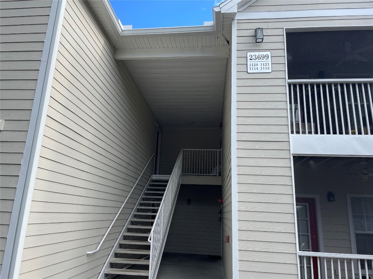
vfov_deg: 53.1
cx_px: 186
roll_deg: -1.8
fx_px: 280
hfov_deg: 67.3
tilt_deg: +15.8
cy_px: 140
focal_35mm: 26
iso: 32
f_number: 1.6
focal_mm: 4.2
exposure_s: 1/1261
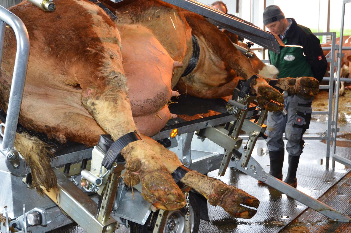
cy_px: 116
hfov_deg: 39.0
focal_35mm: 51
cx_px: 176
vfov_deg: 26.4
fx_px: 496
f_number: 4
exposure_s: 1/60
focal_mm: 34
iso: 640
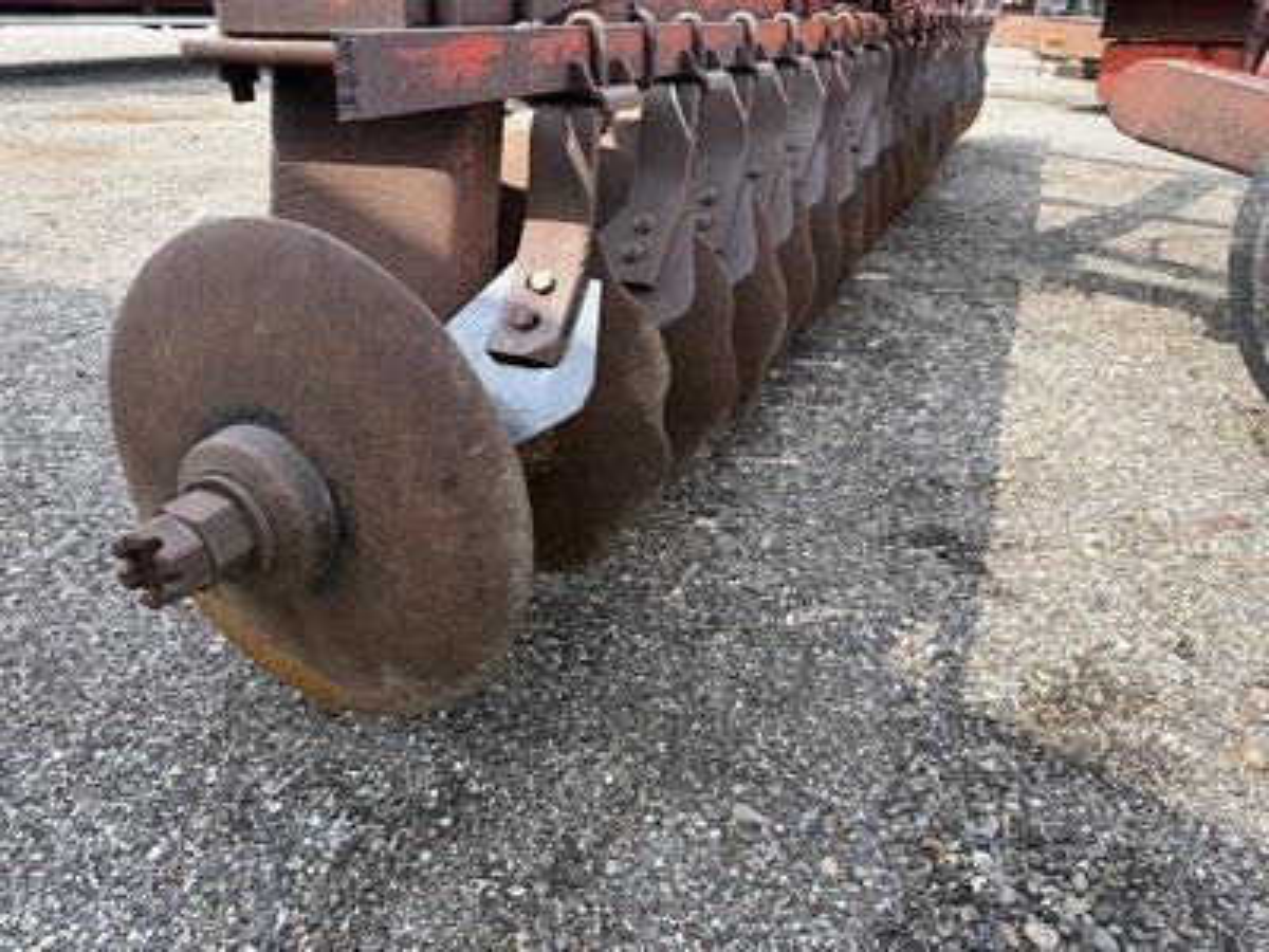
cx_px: 634
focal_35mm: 24
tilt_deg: -27.2
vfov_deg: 56.8
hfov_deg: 71.6
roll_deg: -0.6
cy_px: 476
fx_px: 880
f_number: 1.78
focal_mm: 6.76
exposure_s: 1/909
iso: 80
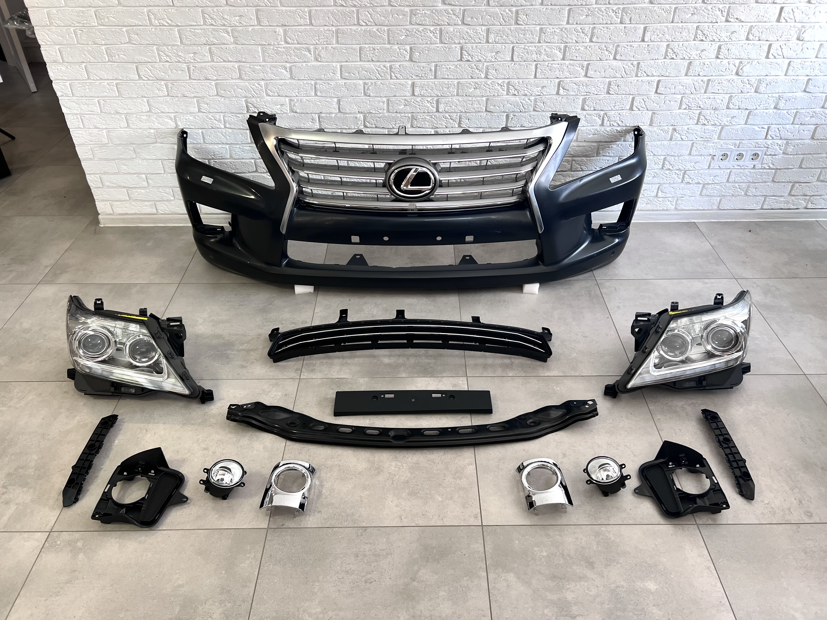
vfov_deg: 53.1
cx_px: 414
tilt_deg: -37.2
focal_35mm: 26
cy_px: 310
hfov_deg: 67.3
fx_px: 621
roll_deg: +0.3
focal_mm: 5.7
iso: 125
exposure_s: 1/121
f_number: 1.5
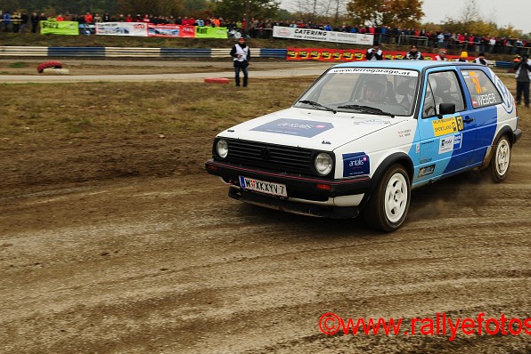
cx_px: 306
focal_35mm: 42
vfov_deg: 32.1
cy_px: 146
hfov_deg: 46.6
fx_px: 614
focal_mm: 23
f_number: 6.3
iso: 320
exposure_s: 1/250
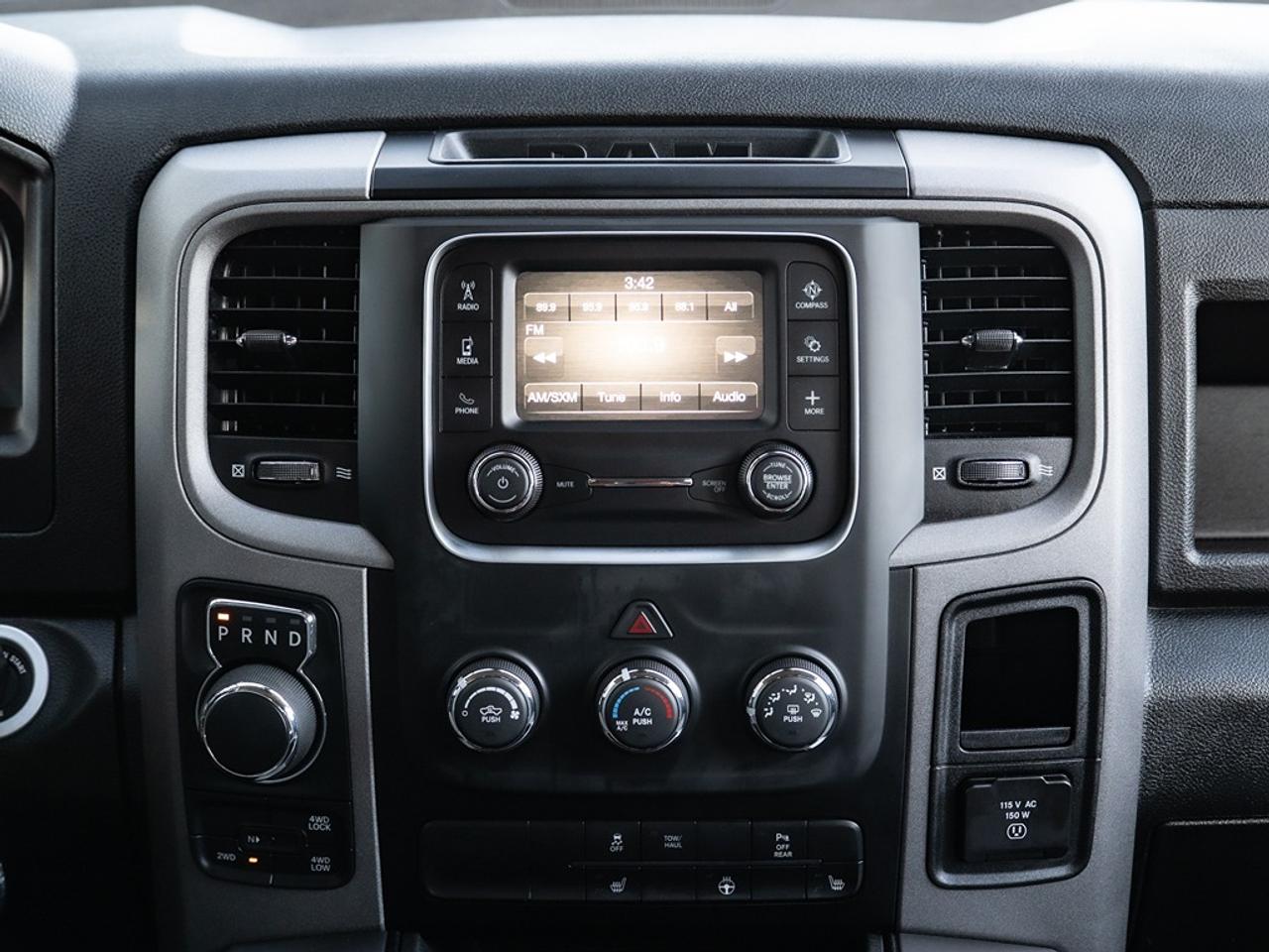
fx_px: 2442
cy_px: 336
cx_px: 630
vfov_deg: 22.0
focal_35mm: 67
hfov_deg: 29.1
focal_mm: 46
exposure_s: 1/60
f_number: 4
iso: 800
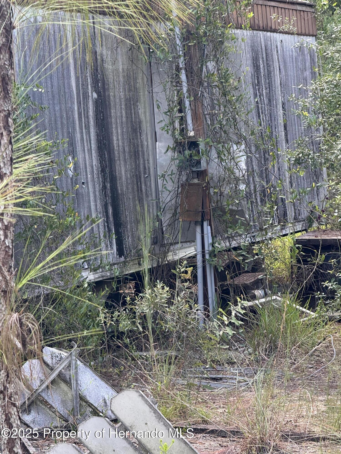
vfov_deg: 16.4
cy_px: 227
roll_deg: +3.5
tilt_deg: -3.4
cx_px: 170
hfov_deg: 12.3
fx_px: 1576
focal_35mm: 120
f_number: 2.8
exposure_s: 1/130
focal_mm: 15.66
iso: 50
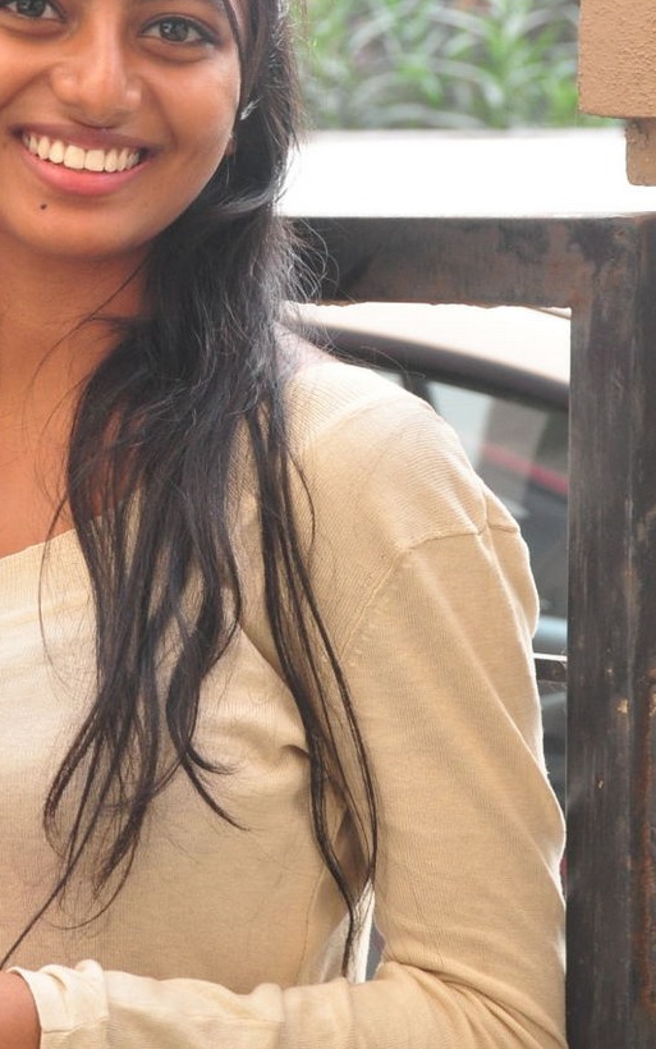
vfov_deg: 11.8
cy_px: 548
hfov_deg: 7.4
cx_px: 95
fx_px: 5088
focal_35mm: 178
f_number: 9
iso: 800
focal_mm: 62
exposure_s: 1/125
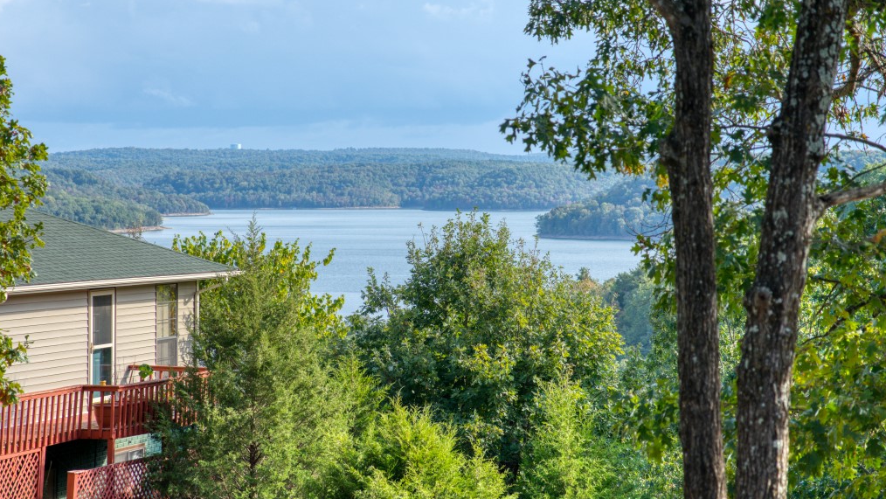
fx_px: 2608
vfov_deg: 10.9
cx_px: 440
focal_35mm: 111
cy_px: 254
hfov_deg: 19.3
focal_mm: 105
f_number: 8
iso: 100
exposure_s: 1/800
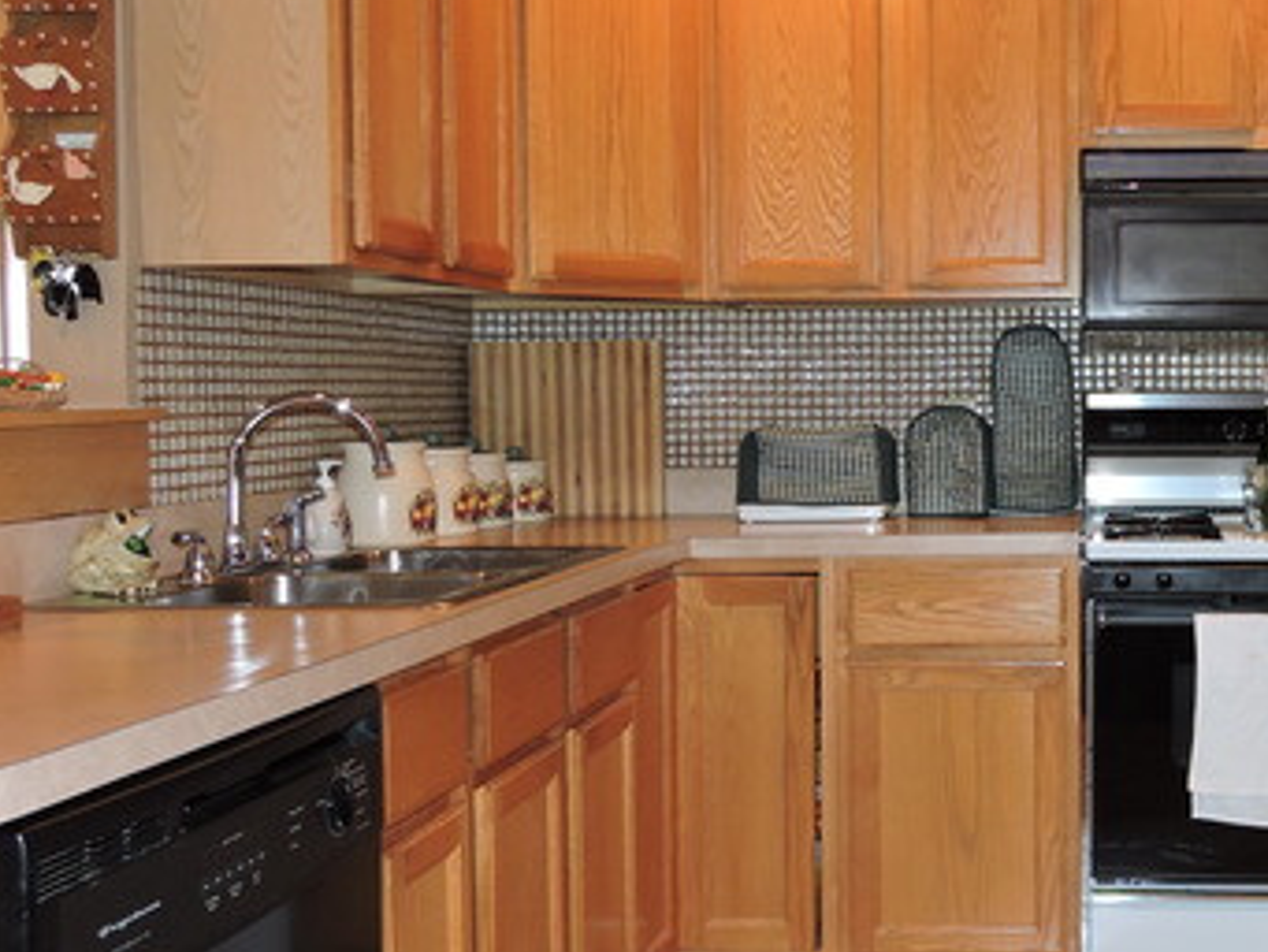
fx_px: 1649
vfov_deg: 32.2
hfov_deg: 39.9
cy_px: 446
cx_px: 1067
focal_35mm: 45
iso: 200
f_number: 3.3
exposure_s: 1/30
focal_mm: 4.3
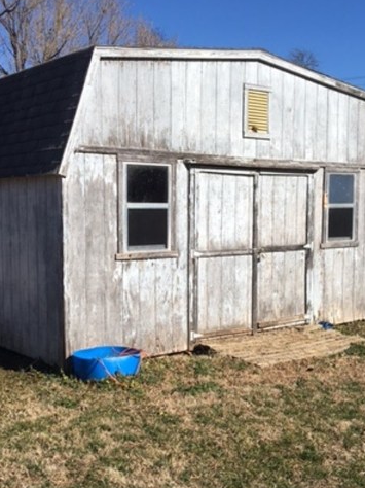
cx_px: 195
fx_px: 661
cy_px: 283
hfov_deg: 30.8
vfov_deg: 40.3
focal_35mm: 47
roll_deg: -0.3
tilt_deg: -4.7
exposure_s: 1/2404
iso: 25
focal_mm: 4.15
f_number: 2.2
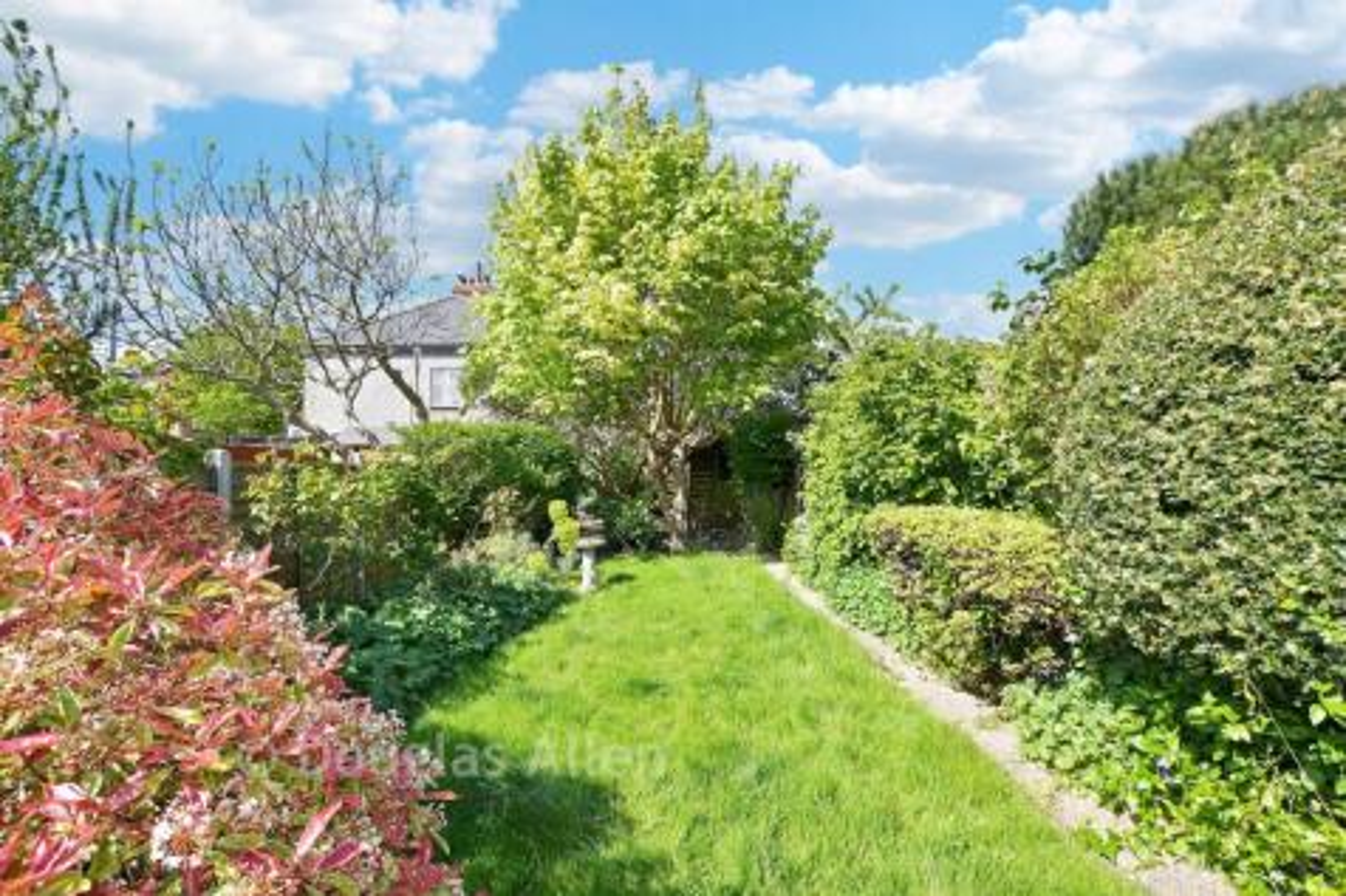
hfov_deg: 100.4
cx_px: 673
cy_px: 448
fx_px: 561
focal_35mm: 15
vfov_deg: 77.3
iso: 125
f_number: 8
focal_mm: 10
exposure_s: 1/250
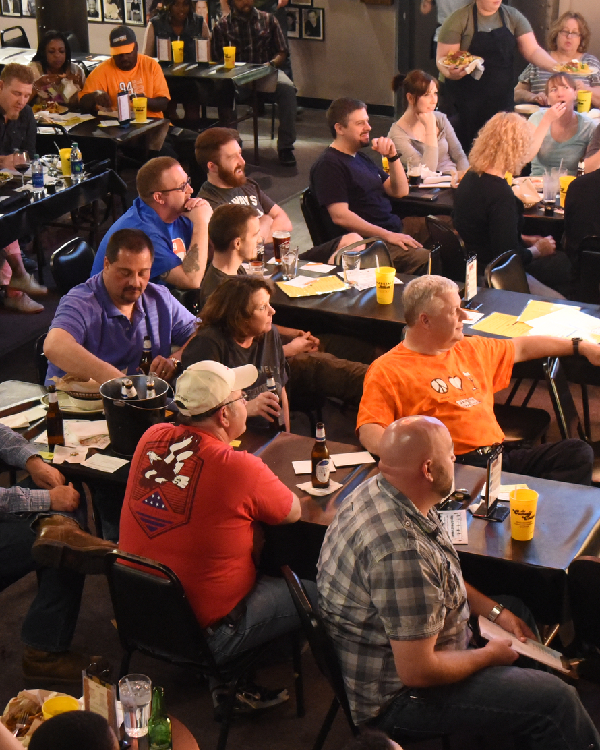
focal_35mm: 77
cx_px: 270
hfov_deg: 19.9
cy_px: 436
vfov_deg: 24.7
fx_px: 1709
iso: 8000
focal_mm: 38
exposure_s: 1/13
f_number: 3.2
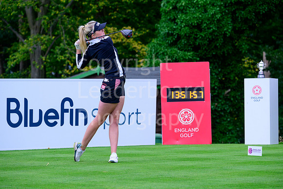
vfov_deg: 7.9
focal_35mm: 175
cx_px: 142
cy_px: 94
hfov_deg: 11.7
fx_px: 1376
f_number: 6.3
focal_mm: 175
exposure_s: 1/1250
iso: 1600
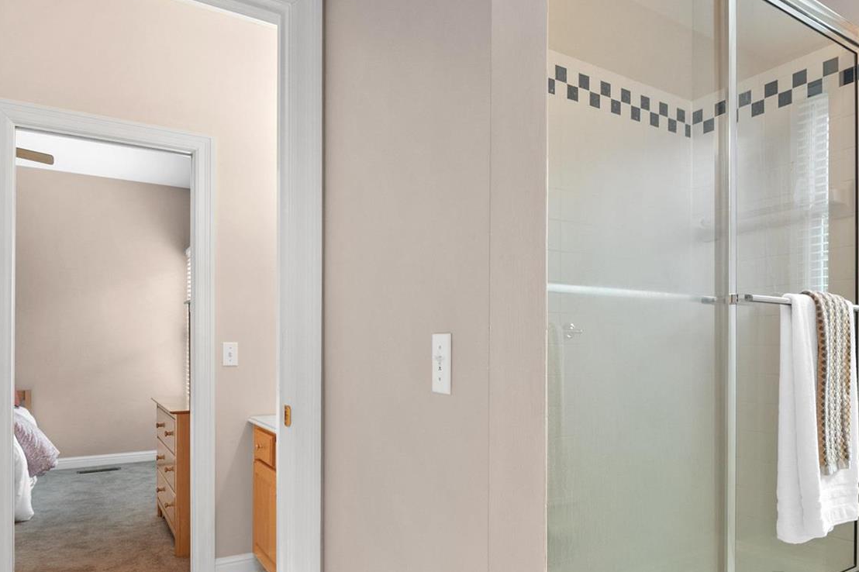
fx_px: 620
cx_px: 493
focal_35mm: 26
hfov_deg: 69.0
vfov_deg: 49.0
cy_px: 364
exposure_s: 1/8
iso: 400
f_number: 8
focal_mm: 9
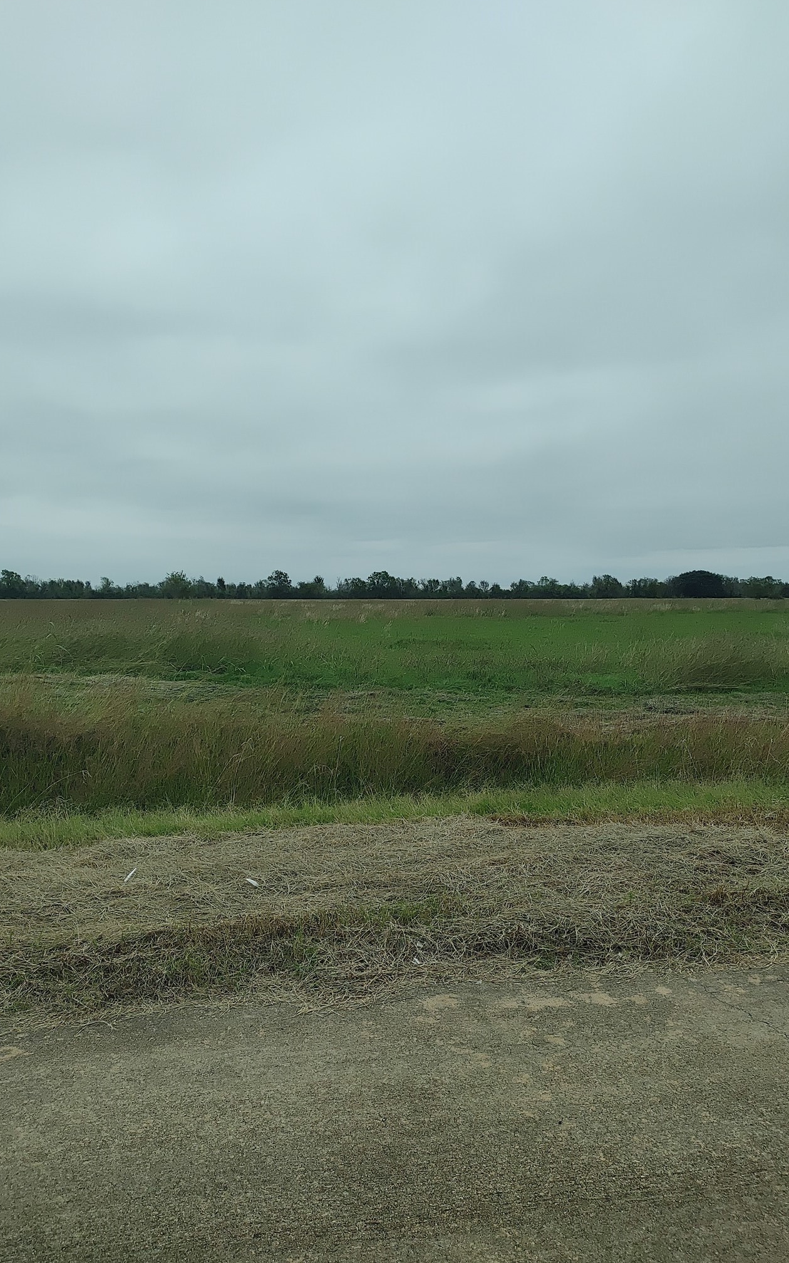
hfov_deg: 44.5
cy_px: 633
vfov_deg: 66.5
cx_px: 401
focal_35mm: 28
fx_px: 963
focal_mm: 5.58
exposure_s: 1/781
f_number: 1.8
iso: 50
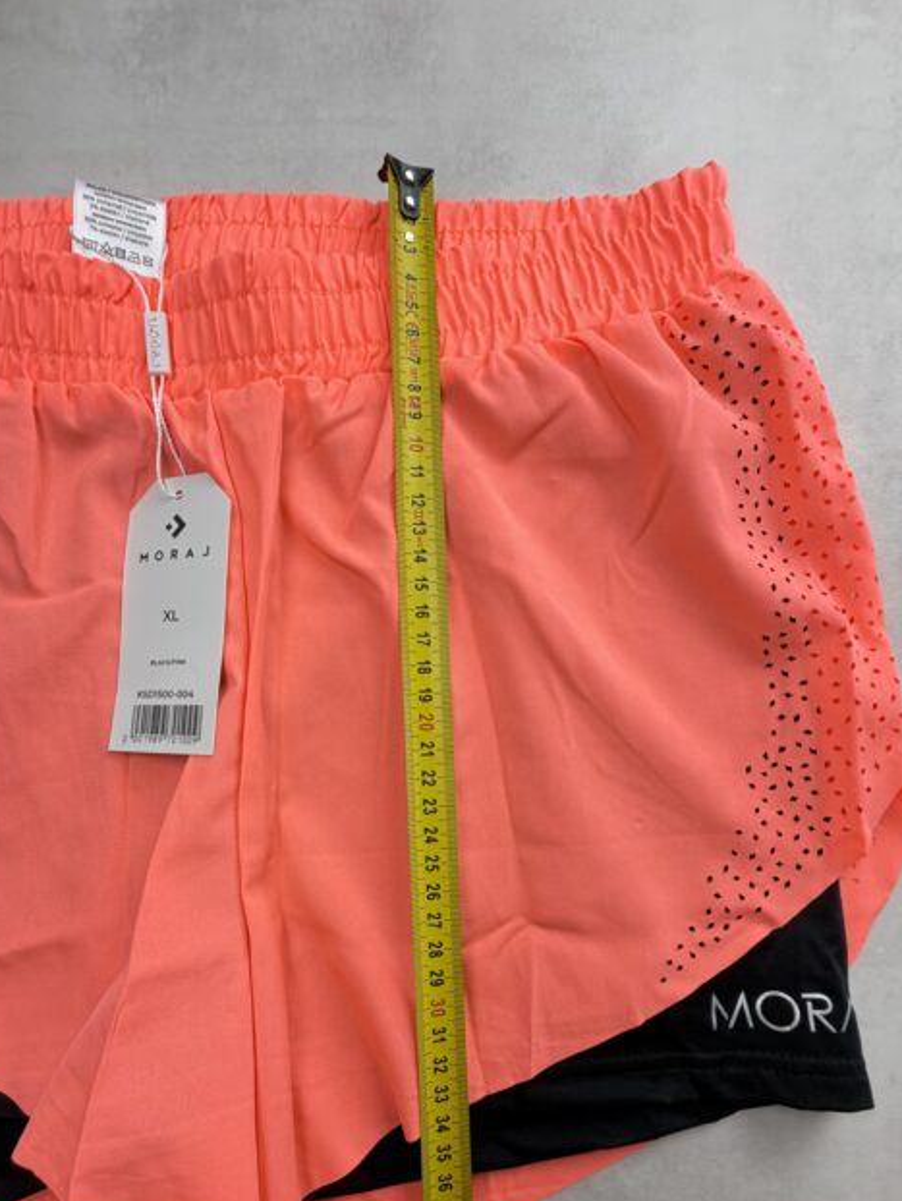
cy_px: 724
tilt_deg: -77.1
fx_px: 625
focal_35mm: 18
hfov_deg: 71.4
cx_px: 400
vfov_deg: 86.6
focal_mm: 2.22
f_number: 2.2
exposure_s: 1/100
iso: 80
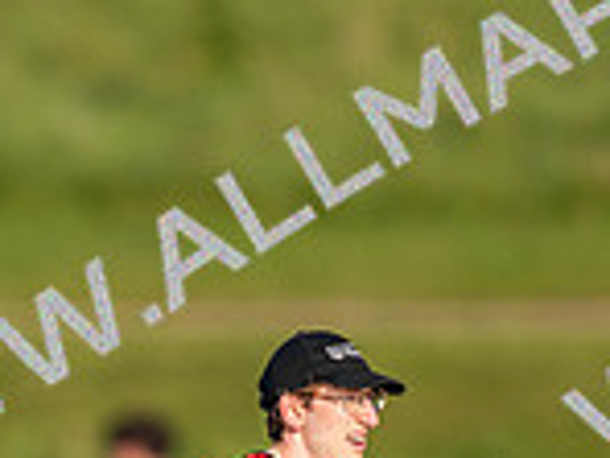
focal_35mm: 2258
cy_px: 522
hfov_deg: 0.9
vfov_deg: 0.7
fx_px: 39790
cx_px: 264
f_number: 4
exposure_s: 1/2500
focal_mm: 600
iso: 220
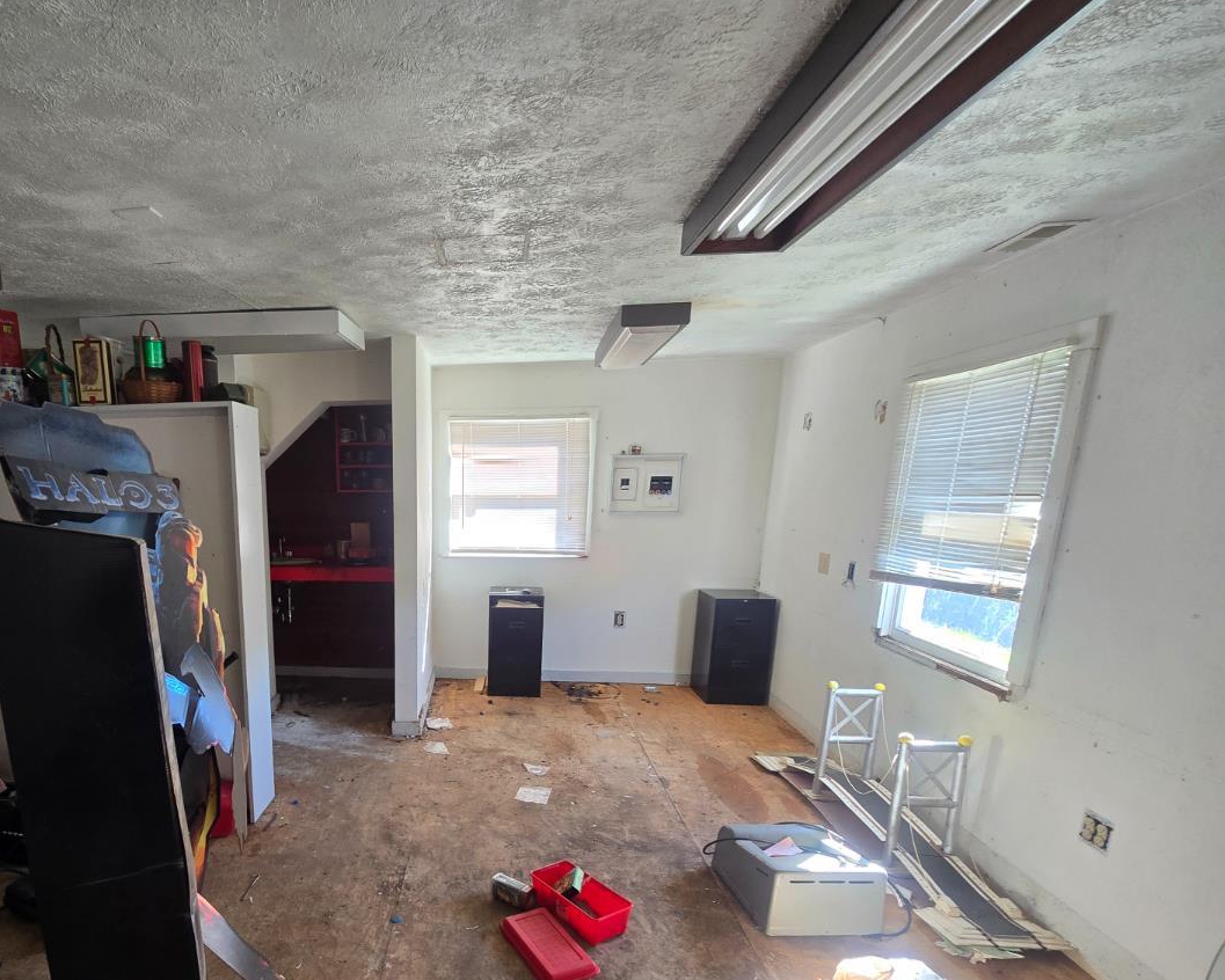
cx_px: 403
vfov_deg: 71.8
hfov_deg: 83.2
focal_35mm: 18
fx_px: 653
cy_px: 648
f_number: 2.2
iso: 100
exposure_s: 1/60
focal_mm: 2.2
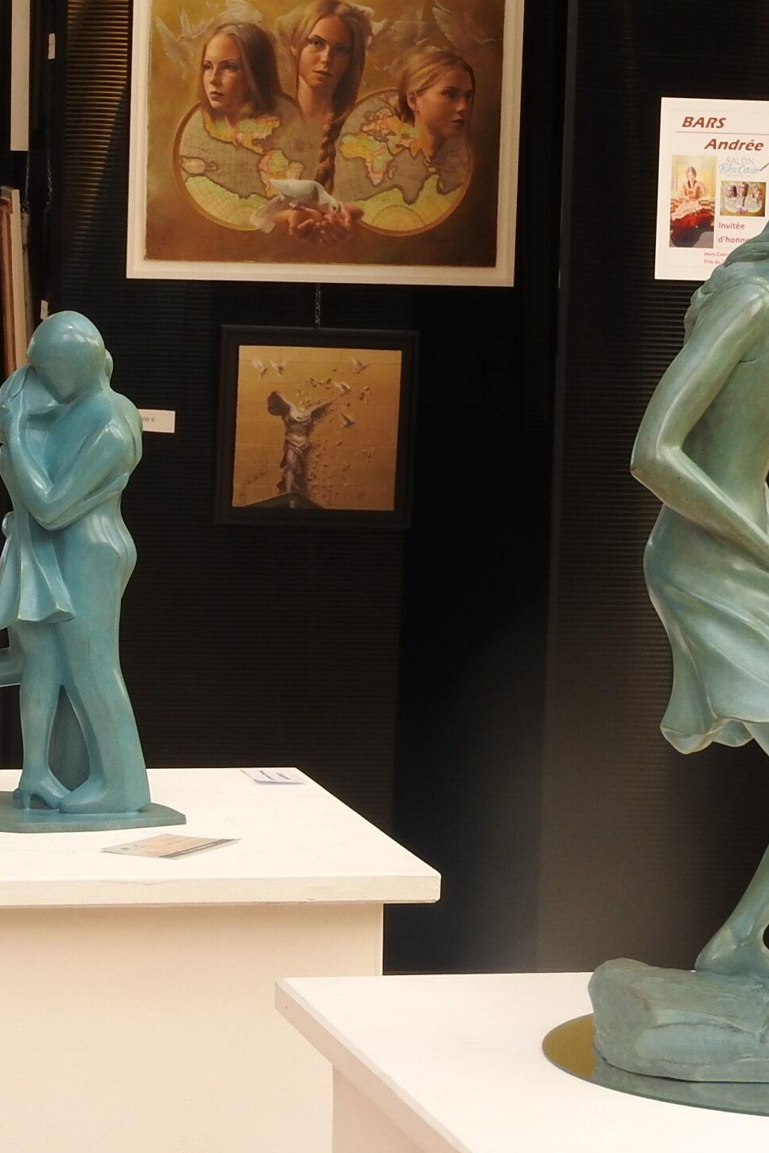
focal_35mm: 146
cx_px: 273
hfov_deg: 9.4
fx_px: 4677
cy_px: 518
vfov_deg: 14.1
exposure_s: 1/80
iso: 100
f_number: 4.5
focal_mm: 14.3
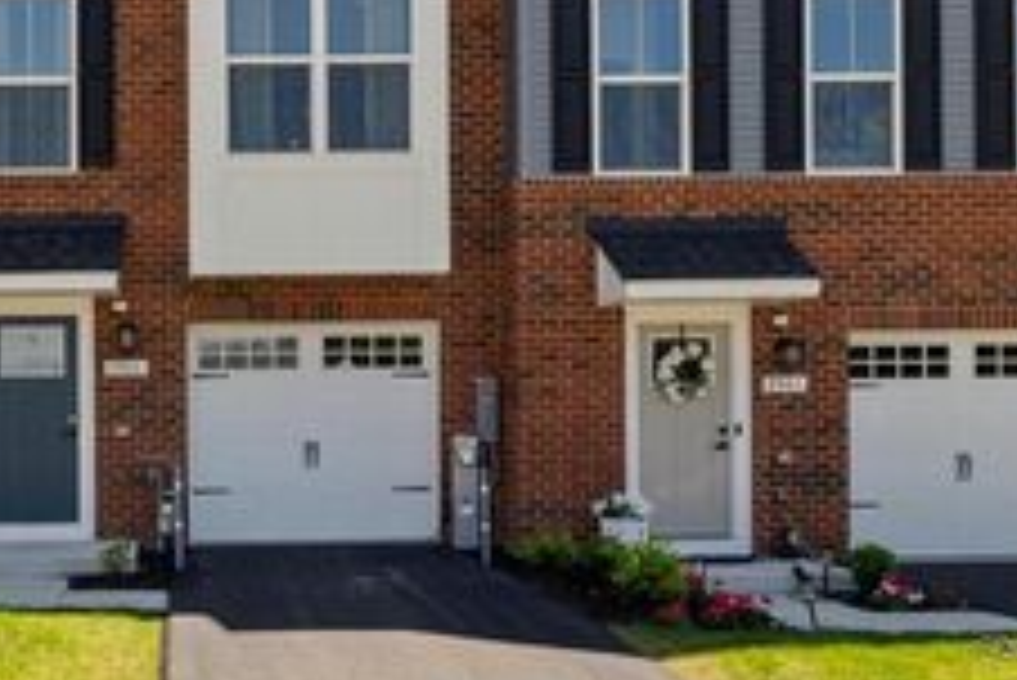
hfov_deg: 43.9
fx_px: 1187
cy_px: 230
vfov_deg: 31.7
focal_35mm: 42
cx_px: 184
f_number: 8
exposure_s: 1/125
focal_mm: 19
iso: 200
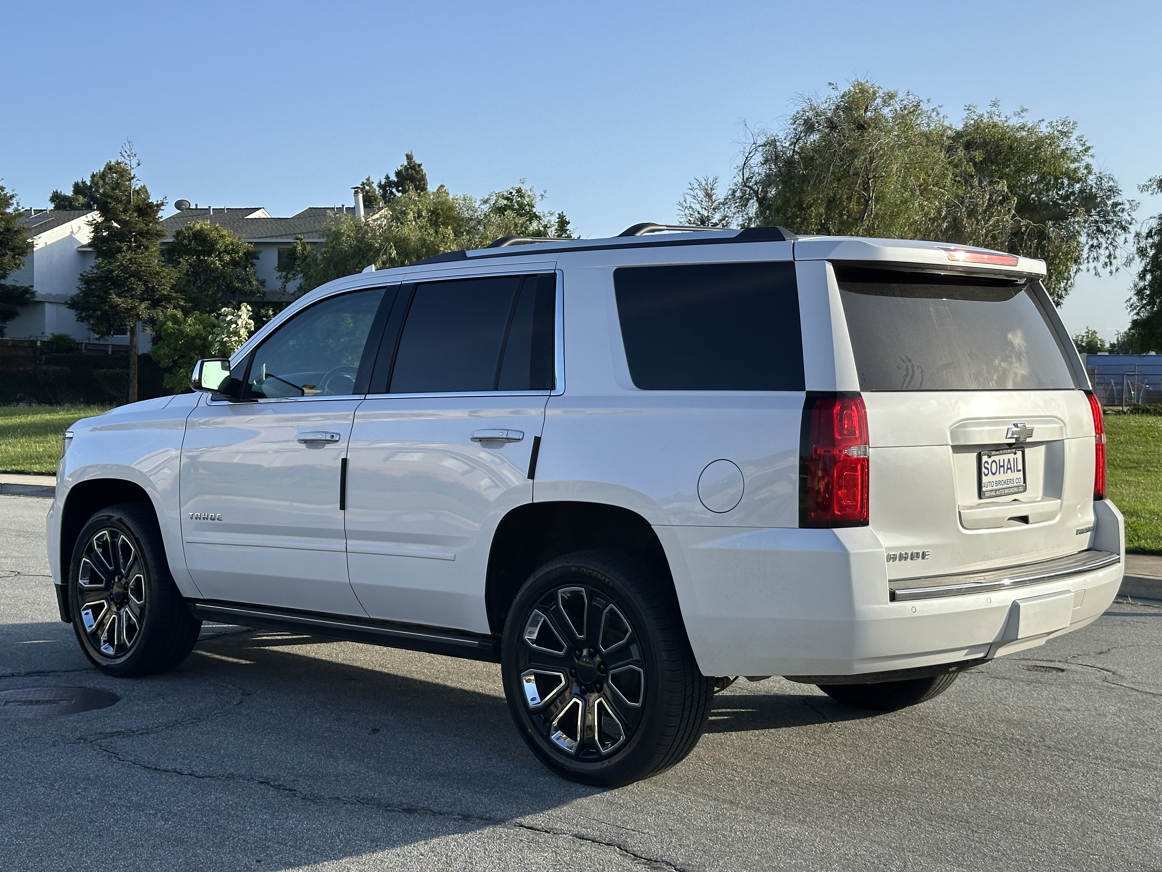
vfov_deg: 30.3
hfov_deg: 39.7
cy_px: 436
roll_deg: -0.7
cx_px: 581
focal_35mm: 48
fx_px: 1611
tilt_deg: -1.4
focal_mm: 6.86
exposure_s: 1/2160
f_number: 1.78
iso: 64
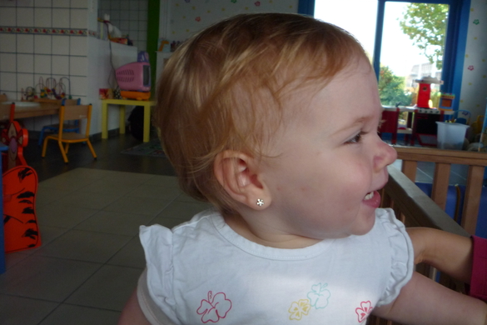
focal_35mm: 32
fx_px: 433
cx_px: 239
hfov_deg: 58.7
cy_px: 142
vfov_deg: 41.0
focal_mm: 5.2
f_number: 3.3
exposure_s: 1/100
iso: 200
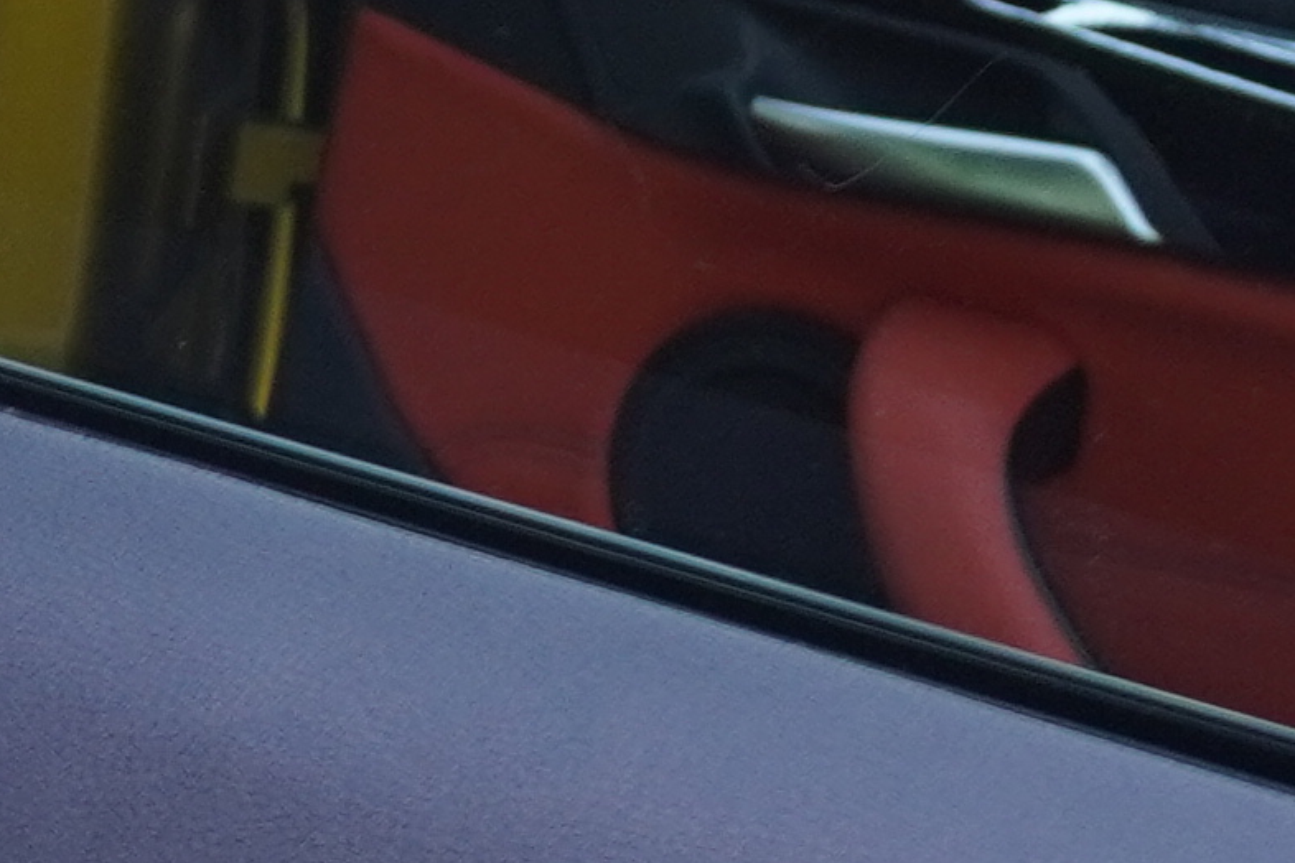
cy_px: 1316
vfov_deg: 5.9
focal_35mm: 229
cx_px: -2672
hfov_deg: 7.7
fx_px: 8237
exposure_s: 1/10
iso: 320
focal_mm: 20
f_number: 5
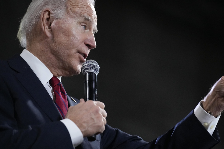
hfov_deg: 11.0
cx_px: 145
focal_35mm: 186
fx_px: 1157
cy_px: 67
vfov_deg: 7.4
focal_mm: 136
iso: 4000
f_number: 2.8
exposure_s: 1/500
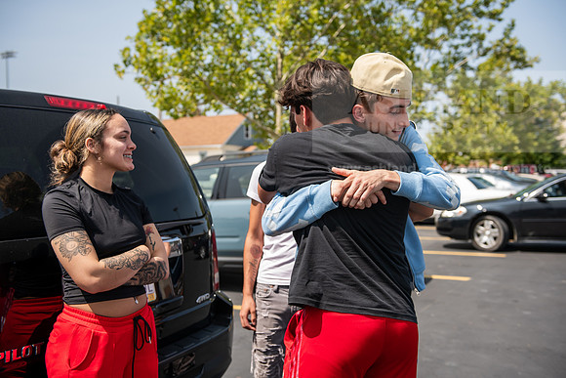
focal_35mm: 40
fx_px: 629
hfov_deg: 48.4
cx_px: 283
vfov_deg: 33.4
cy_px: 189
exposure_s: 1/400
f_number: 3.5
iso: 64
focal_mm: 40
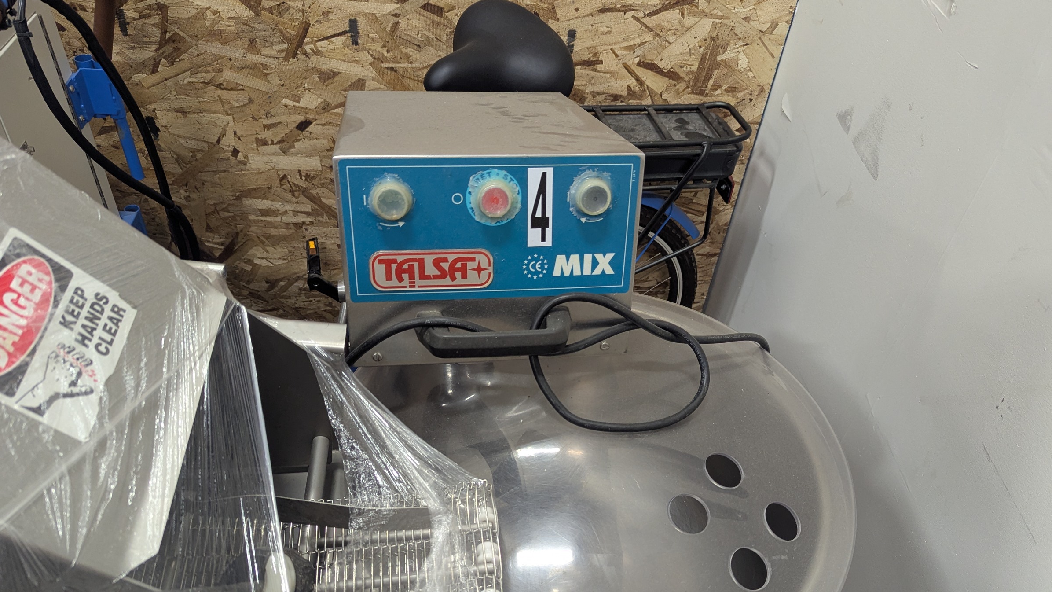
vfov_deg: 40.7
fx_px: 781
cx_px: 527
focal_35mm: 28
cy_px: 416
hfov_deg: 67.9
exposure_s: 1/120
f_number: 1.85
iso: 308
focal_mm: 6.81
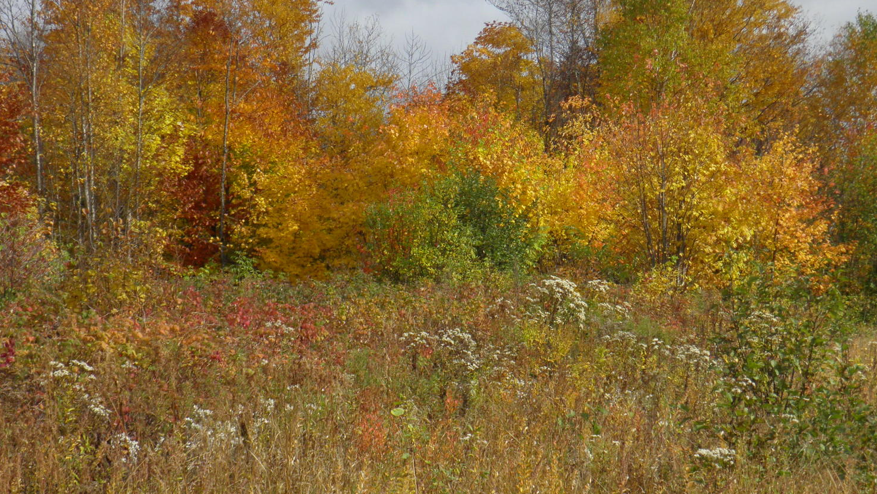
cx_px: 404
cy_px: 230
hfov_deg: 25.6
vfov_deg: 14.6
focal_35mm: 83
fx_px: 1930
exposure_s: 1/640
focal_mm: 10
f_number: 3.6
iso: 50
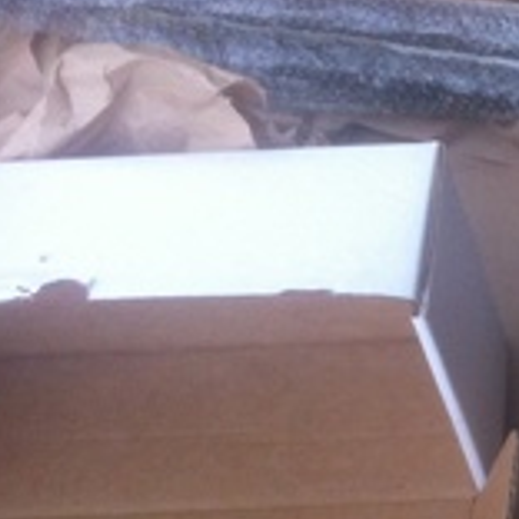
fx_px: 2002
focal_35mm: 118
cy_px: 411
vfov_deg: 14.7
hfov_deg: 13.3
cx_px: 945
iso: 100
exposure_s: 1/120
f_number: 2.8
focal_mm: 3.85
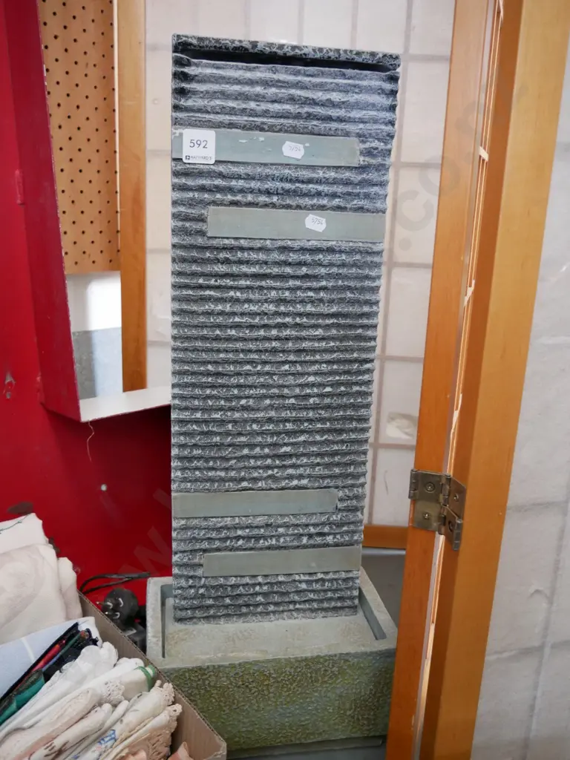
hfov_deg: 41.8
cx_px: 285
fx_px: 746
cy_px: 380
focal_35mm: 34
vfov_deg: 54.0
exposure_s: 1/60
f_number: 4
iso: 2000
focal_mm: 17
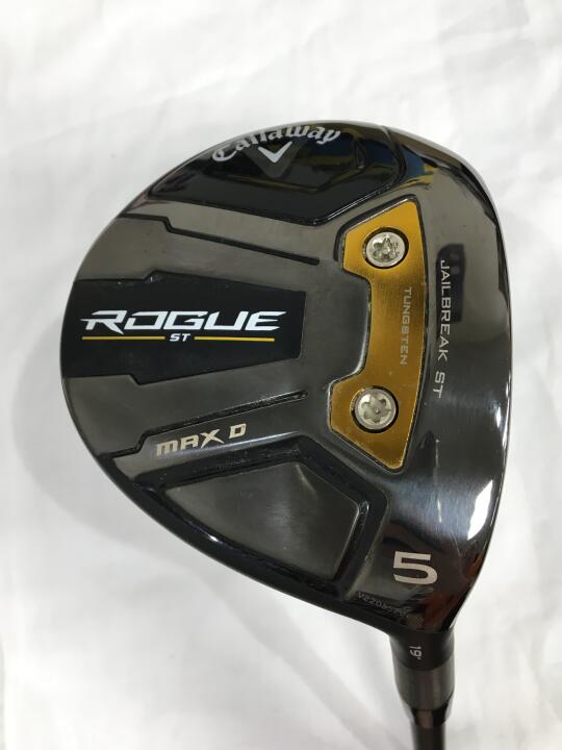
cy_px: 375
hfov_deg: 48.2
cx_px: 281
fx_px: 628
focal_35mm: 29
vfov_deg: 61.7
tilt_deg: -80.7
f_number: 2.2
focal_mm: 4.15
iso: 25
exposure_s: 1/30
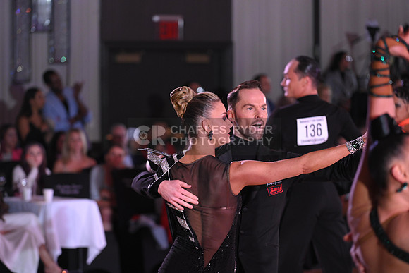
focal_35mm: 160
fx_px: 1818
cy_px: 136
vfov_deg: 8.6
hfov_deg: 12.8
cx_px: 204
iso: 1600
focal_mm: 160
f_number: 4.5
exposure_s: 1/200
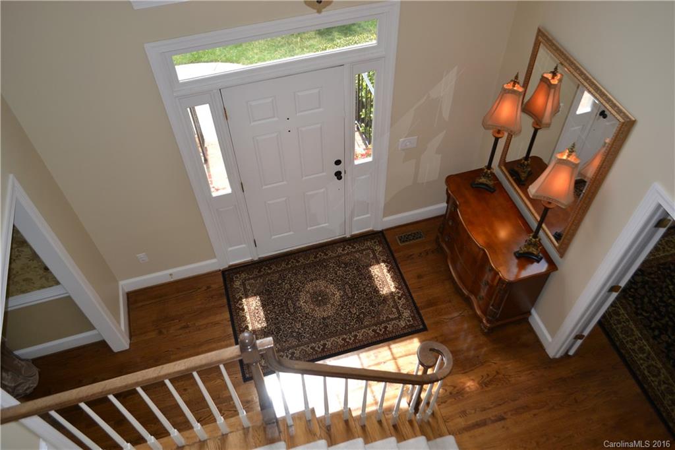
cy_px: 225
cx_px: 338
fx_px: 506
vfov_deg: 47.9
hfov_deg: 67.4
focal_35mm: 27
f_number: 4
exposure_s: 1/125
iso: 180
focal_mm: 18
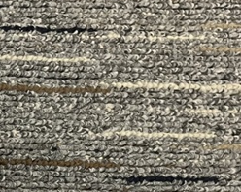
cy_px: 344
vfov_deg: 11.6
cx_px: -137
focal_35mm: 123
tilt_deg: -78.0
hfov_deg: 14.4
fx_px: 877
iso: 125
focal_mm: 5.1
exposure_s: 1/50
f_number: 1.6
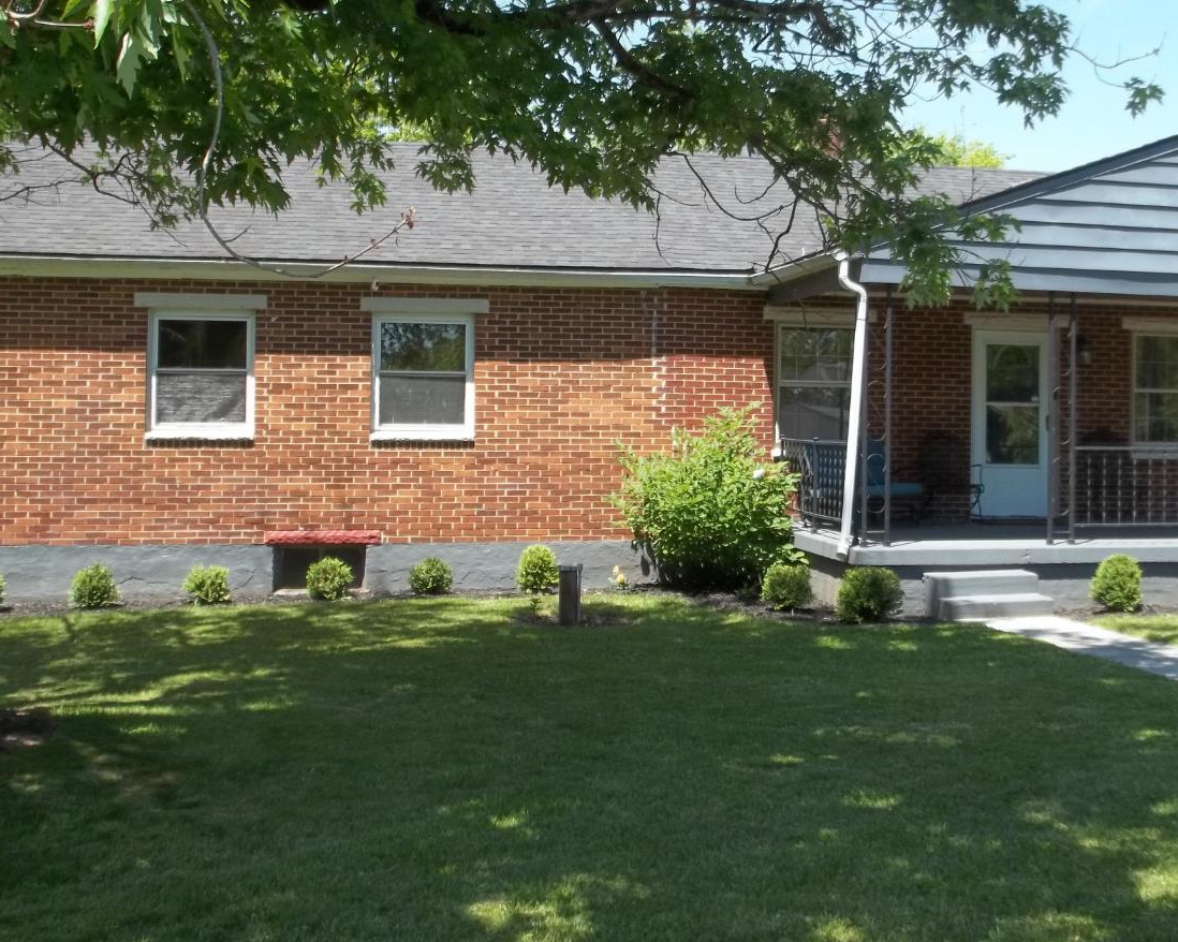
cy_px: 345
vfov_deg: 33.9
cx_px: 733
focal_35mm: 44
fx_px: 1534
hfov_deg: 41.7
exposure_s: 1/400
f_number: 3.3
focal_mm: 5.9
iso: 64
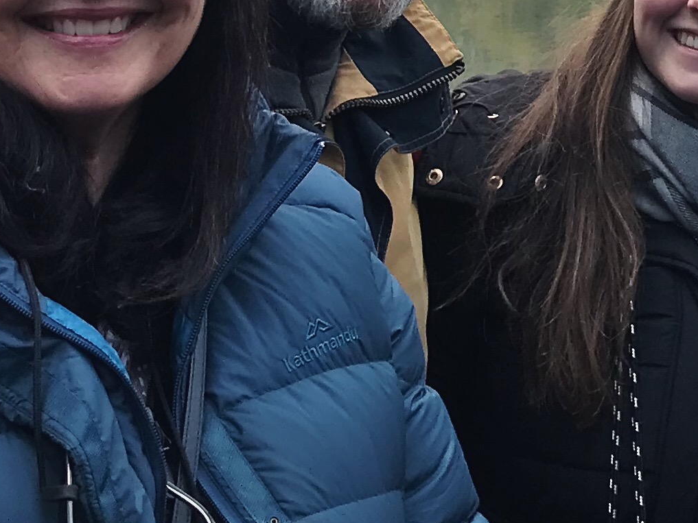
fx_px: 2238
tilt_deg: +3.7
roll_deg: +0.9
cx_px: 781
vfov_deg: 12.5
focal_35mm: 111
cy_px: -340
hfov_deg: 17.1
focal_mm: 3.99
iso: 20
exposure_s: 1/939
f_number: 1.8
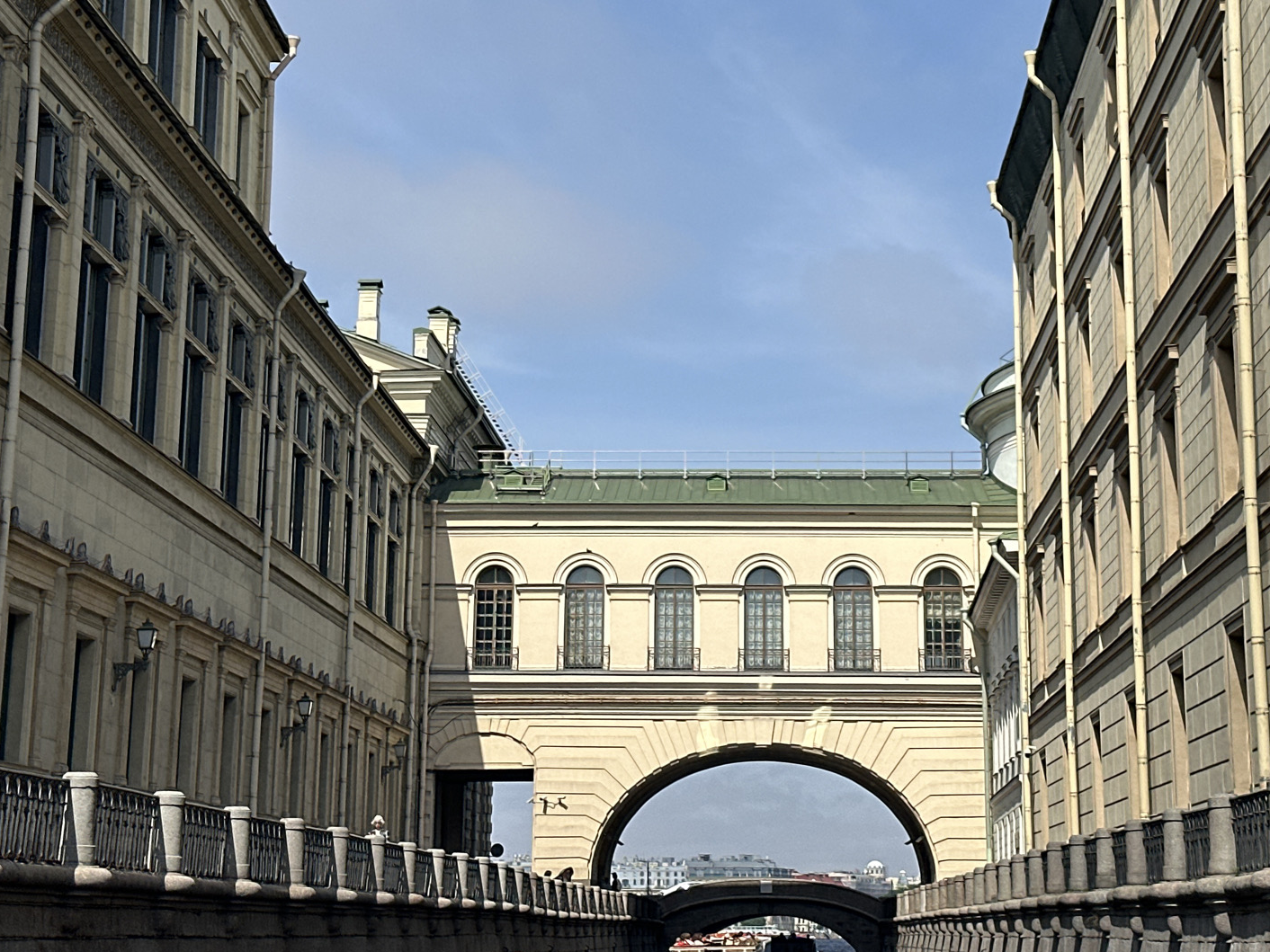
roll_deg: +0.1
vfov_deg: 21.5
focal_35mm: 68
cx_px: 745
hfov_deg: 28.5
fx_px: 2495
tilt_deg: +13.0
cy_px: 307
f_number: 1.78
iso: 64
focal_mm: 6.86
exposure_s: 1/5882
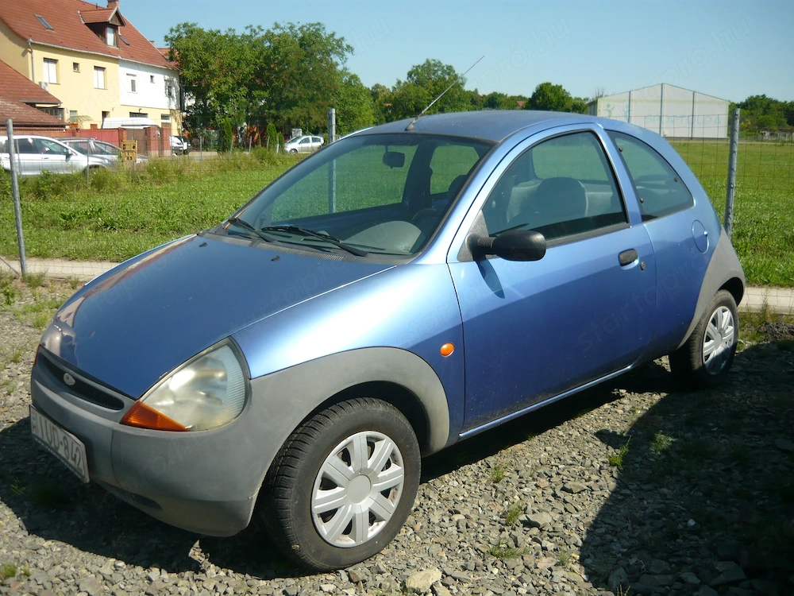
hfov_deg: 55.4
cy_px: 298
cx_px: 397
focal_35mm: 33
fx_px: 757
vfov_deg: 42.9
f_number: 8
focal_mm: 5.5
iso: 100
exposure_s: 1/200
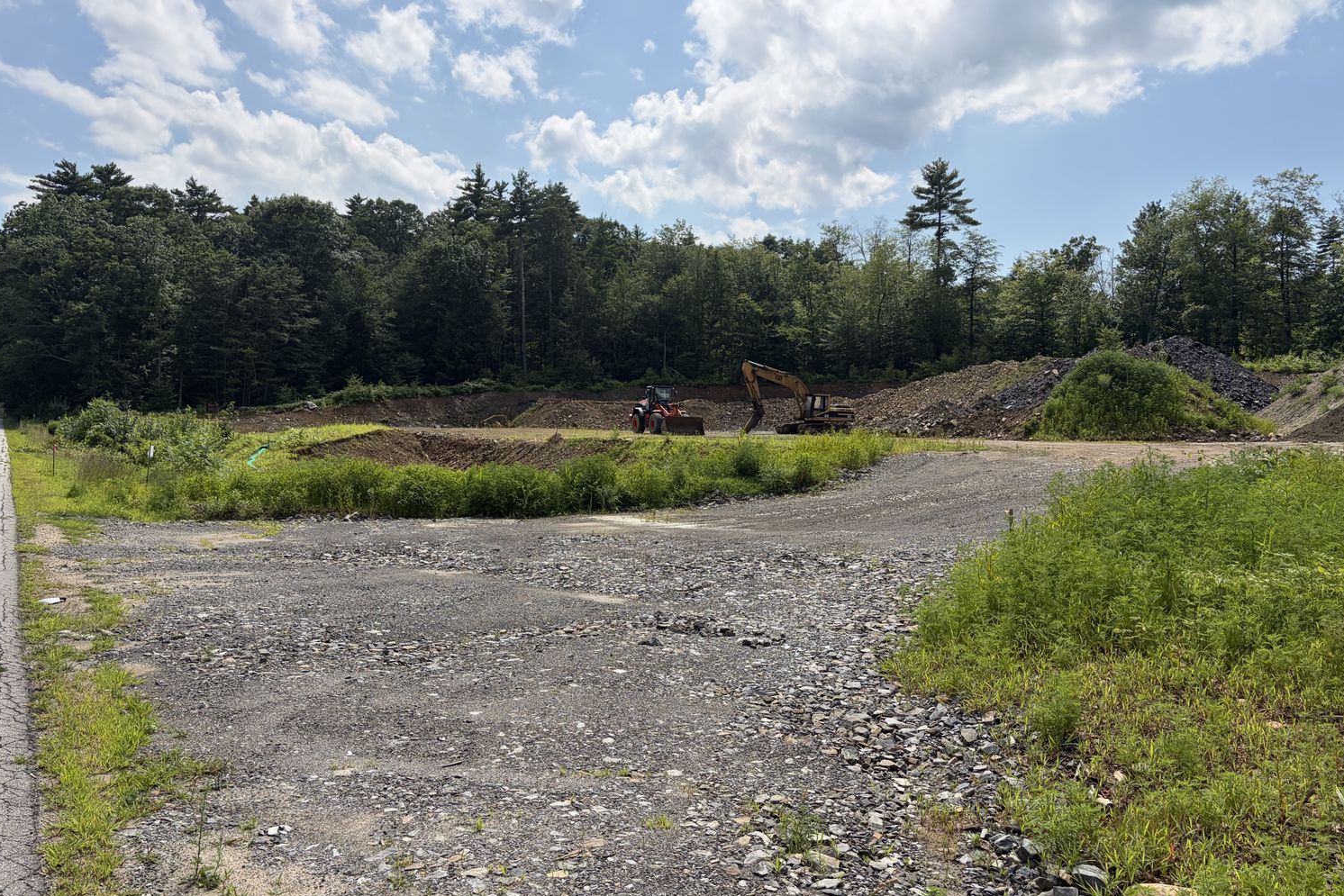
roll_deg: +0.0
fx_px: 1083
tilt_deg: -0.3
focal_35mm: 29
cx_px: 658
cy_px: 425
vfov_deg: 45.0
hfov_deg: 63.6
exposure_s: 1/5348
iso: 50
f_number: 1.6
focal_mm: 5.96
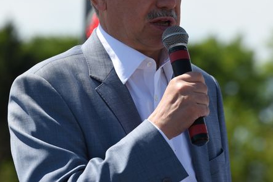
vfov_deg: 4.6
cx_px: 117
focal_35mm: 301
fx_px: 2281
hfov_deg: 6.8
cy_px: 38
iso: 100
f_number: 7.1
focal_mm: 190
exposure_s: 1/400
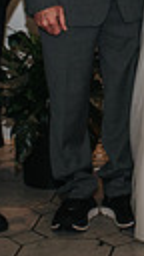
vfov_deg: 12.5
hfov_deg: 7.1
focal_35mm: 169
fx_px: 1147
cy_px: -43
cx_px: 201
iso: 800
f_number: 3.2
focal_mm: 35
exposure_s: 1/200
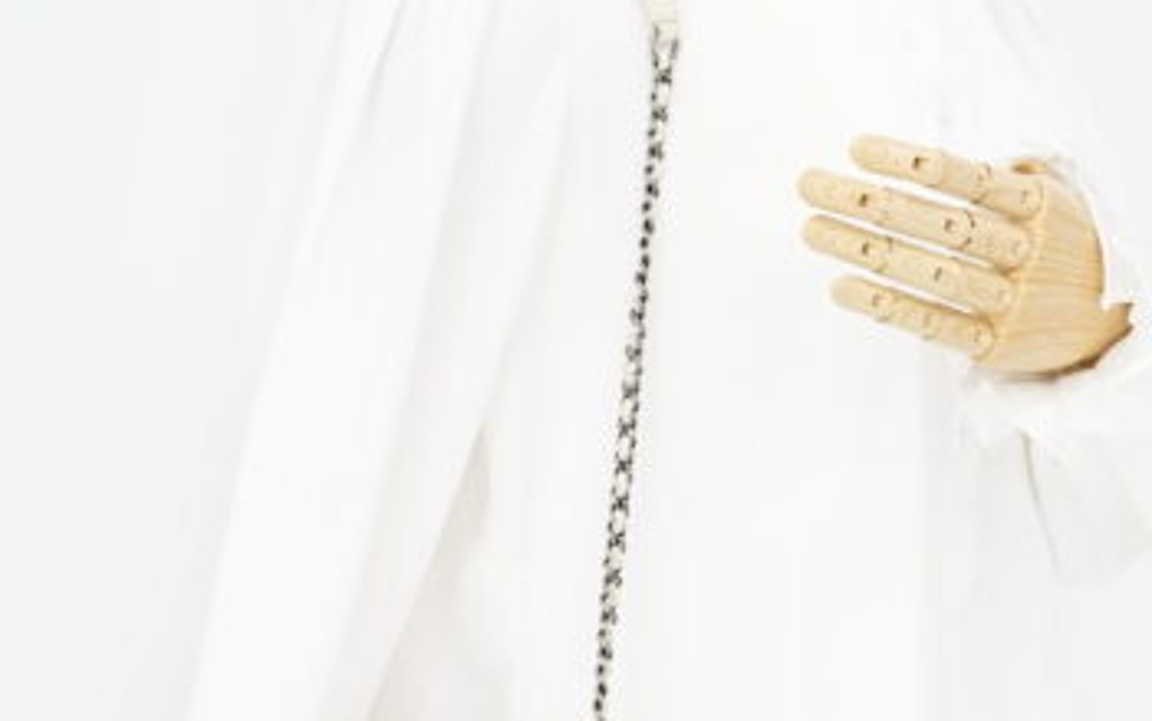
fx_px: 4679
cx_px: 564
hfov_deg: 14.0
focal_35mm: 149
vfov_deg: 8.8
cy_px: 737
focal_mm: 50
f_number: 6.3
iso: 640
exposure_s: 1/6
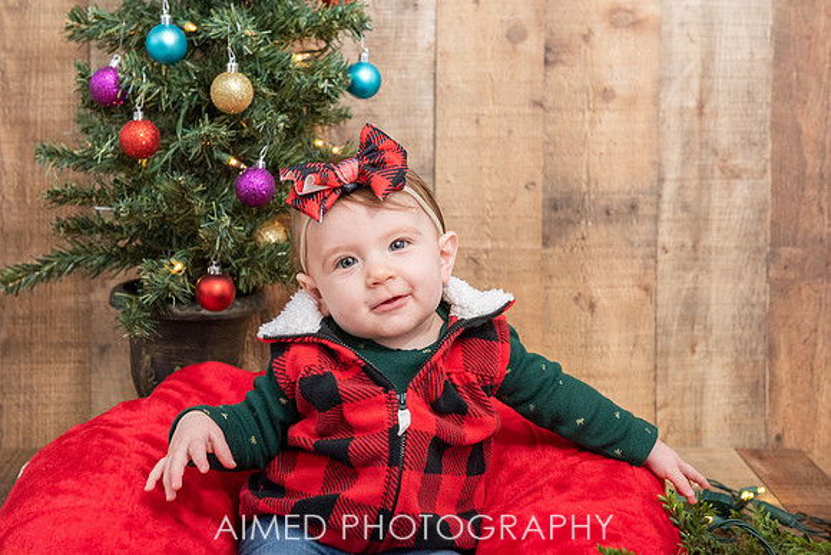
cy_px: 278
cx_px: 416
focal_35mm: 63
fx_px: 1458
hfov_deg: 31.8
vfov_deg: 21.5
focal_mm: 62
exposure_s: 1/250
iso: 1600
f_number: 5.6
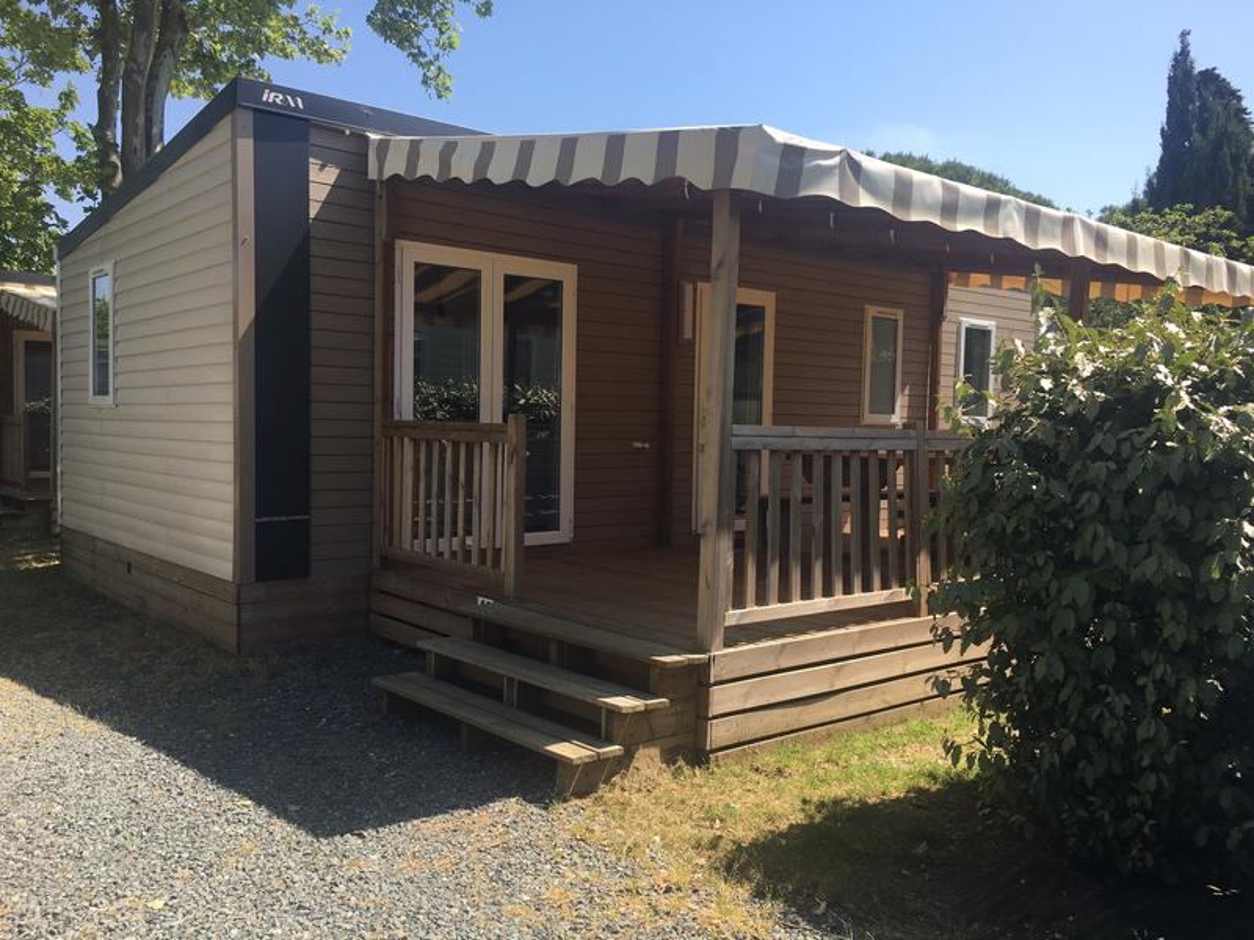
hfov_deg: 61.7
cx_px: 627
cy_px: 470
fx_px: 1051
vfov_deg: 48.2
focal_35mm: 29
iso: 25
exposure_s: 1/769
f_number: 2.2
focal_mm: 4.15
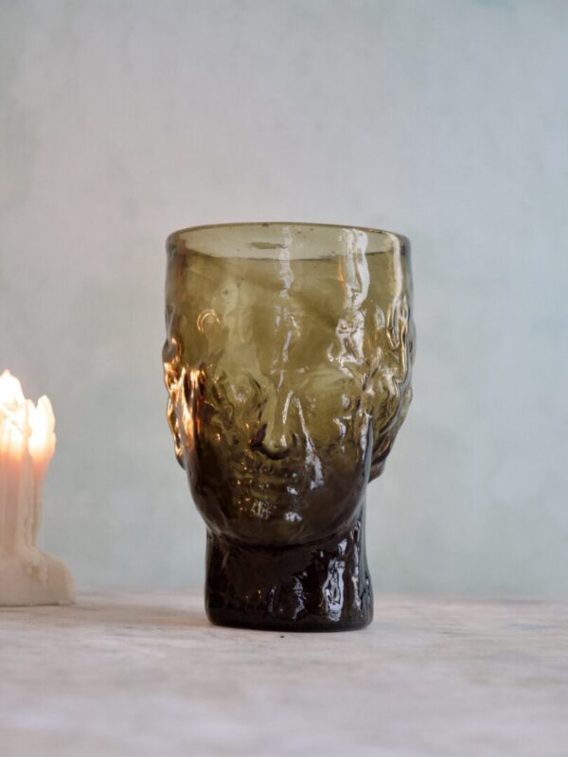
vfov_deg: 18.9
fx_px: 2275
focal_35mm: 104
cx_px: 284
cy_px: 378
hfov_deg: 14.2
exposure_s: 1/125
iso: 3200
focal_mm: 52
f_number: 4
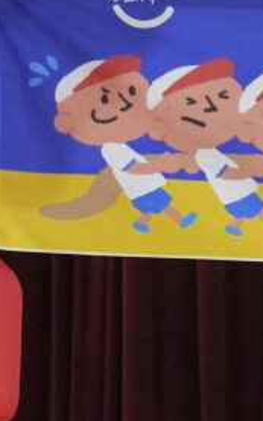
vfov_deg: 9.1
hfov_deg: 5.3
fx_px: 2582
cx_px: 924
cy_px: 611
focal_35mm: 225
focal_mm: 34
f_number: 4
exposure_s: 1/160
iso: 2500
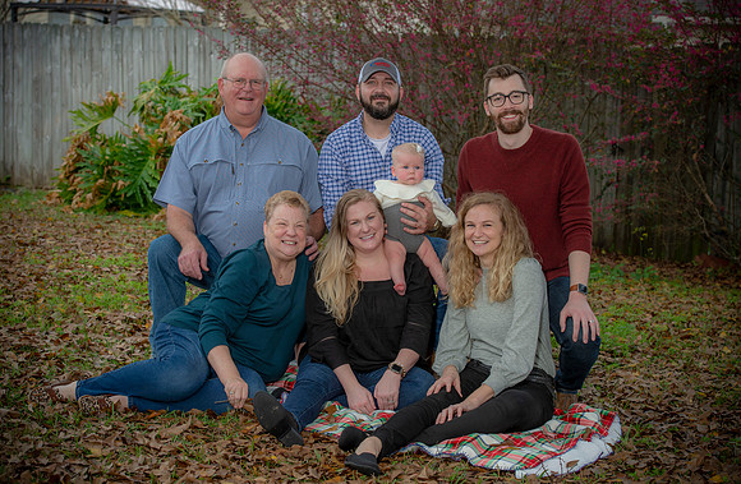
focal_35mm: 71
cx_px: 371
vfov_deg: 19.0
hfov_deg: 28.8
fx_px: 1443
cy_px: 239
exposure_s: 1/200
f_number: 5.6
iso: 160
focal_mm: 70
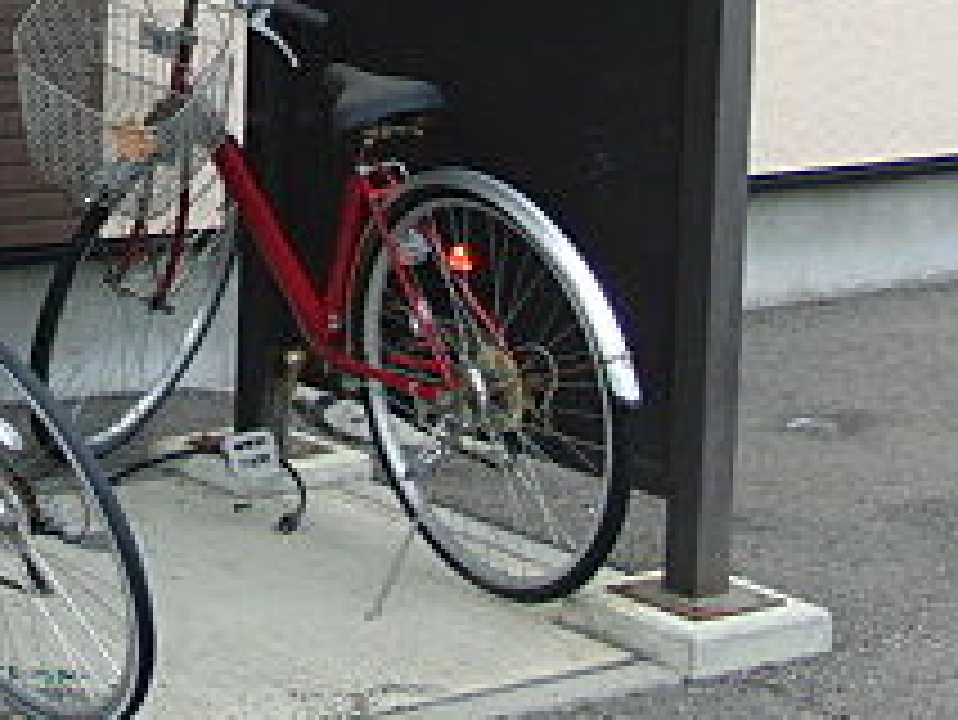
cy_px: -135
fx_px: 3074
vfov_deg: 13.0
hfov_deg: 17.1
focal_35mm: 111
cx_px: -117
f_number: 3.6
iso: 100
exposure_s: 1/100
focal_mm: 6.42
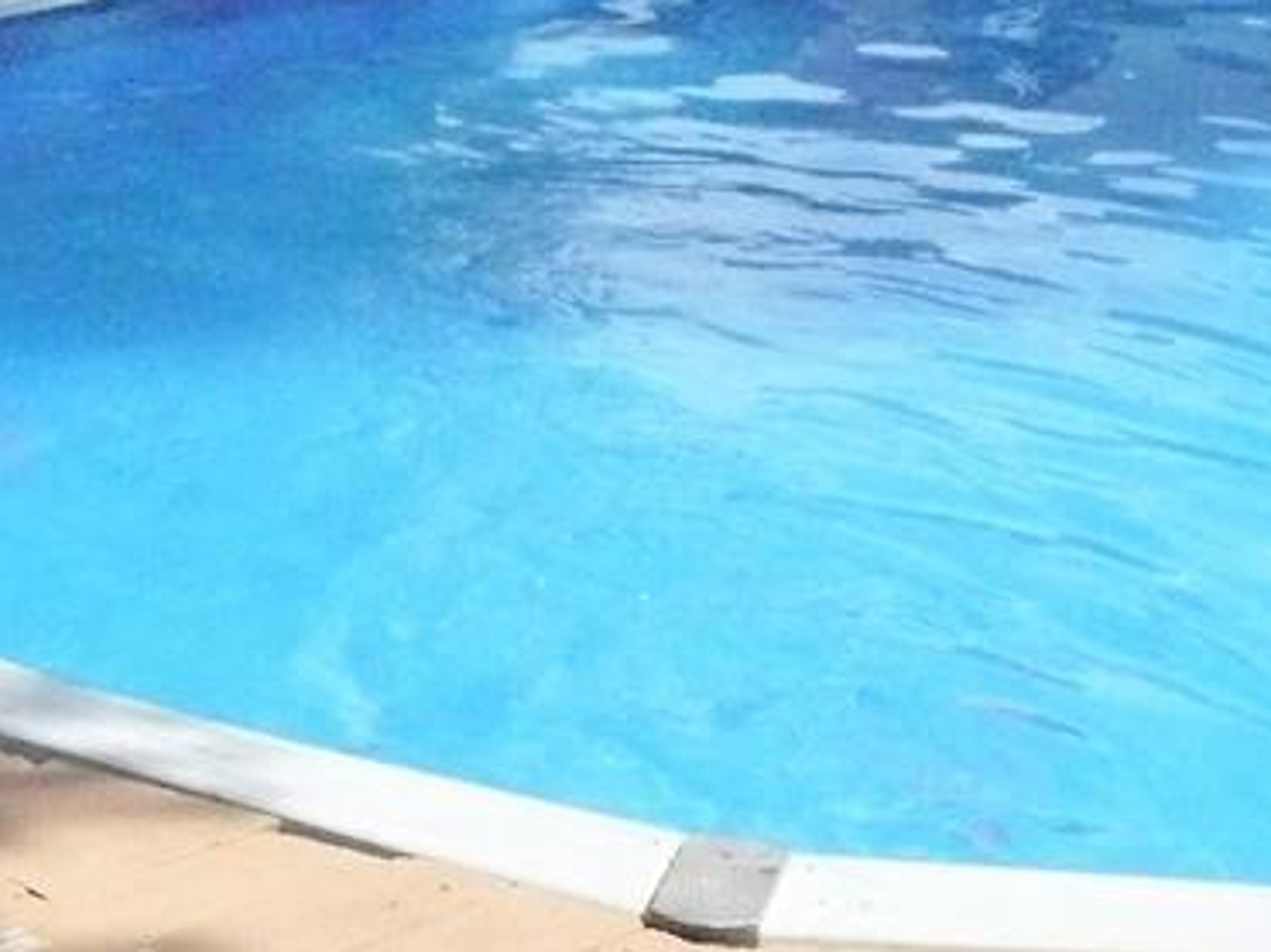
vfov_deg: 14.2
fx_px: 3744
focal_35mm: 102
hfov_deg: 17.9
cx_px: -442
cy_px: -115
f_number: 8
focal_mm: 6.1
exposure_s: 1/1300
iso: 800
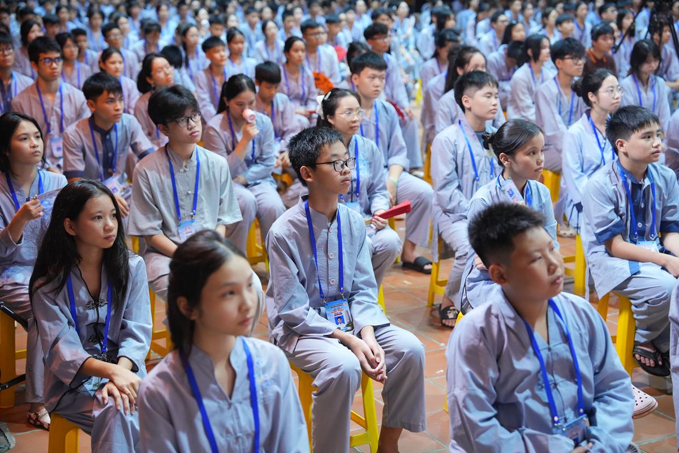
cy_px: 226
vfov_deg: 22.6
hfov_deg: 33.4
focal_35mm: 60
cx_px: 340
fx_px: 1132
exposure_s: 1/125
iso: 3200
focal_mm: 60
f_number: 3.2
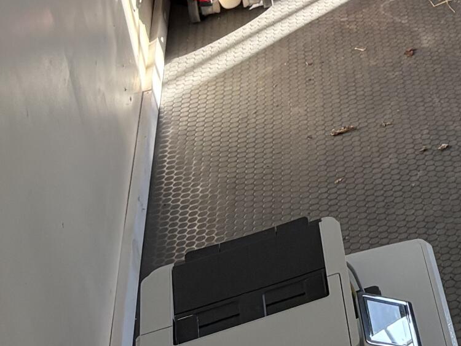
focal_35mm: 104
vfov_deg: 12.8
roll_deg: +3.7
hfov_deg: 15.7
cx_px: 873
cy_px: -294
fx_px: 1385
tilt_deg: -19.0
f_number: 1.6
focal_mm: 5.96
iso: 125
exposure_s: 1/75
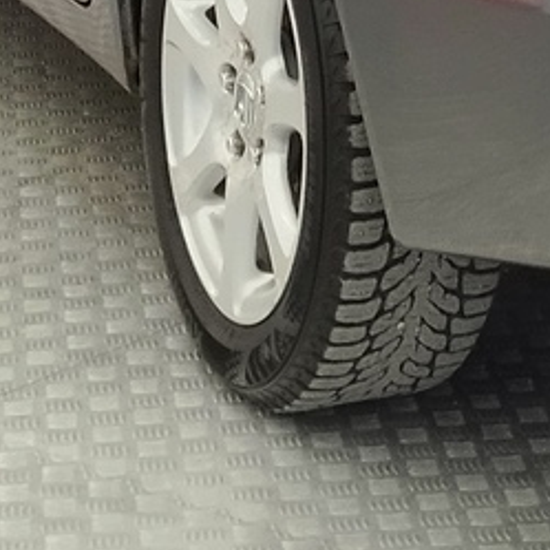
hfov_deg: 12.8
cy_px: -625
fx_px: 2301
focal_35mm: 128
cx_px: 881
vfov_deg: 11.9
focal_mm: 5.95
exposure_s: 1/50
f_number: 1.89
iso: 180
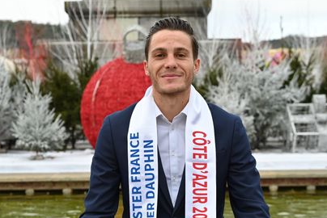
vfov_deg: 16.8
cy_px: 166
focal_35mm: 81
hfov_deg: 25.0
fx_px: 736
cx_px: 147
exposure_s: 1/250
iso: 320
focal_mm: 42
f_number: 4
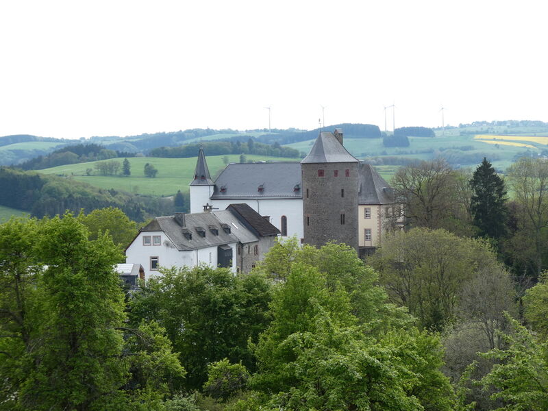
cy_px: 206
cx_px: 274
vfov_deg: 15.1
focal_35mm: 98
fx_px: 1551
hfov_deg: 20.0
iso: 80
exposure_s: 1/200
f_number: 5
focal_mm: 17.5
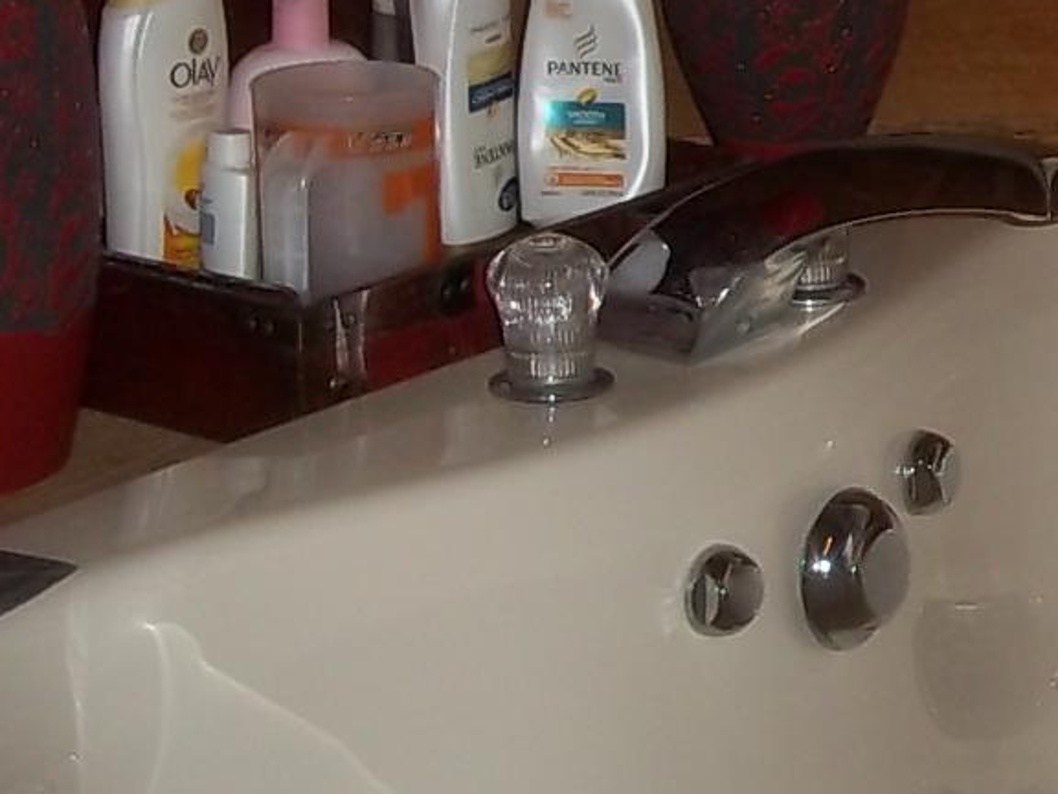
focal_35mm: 128
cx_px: 1411
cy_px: 250
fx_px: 3912
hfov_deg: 14.7
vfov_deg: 11.6
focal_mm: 6.5
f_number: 3.1
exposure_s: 1/30
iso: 80
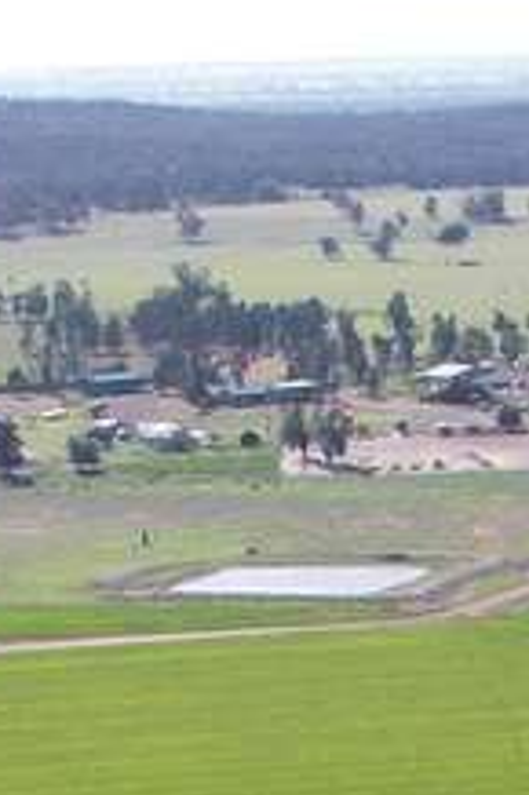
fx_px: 4283
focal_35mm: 194
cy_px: 2279
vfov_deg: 8.9
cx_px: 883
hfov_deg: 6.9
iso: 100
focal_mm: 8.38
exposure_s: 1/1000
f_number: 2.8
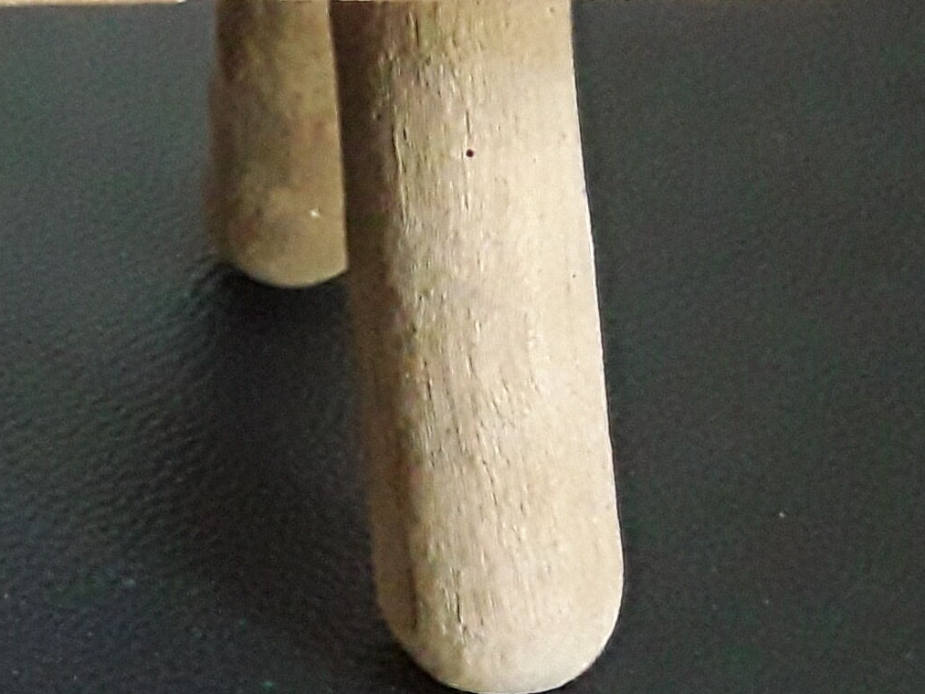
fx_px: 2325
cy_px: 126
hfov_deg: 20.2
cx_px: -355
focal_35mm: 87
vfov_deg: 16.8
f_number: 1.9
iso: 400
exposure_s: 1/120
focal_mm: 2.91
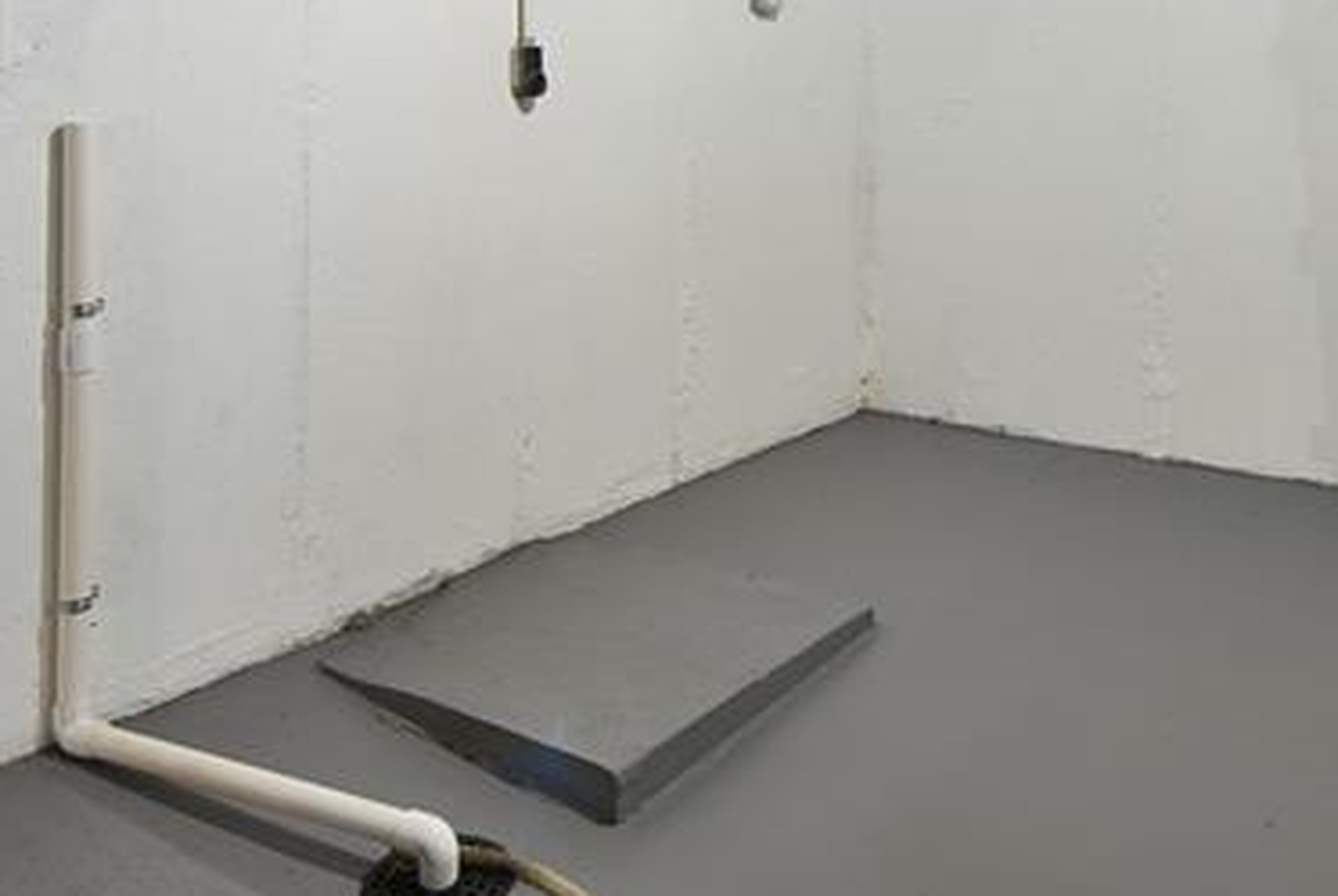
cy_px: 101
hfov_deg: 56.9
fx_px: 1228
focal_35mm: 33
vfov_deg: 37.6
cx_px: 770
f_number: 4.5
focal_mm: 8
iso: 200
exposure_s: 1/3
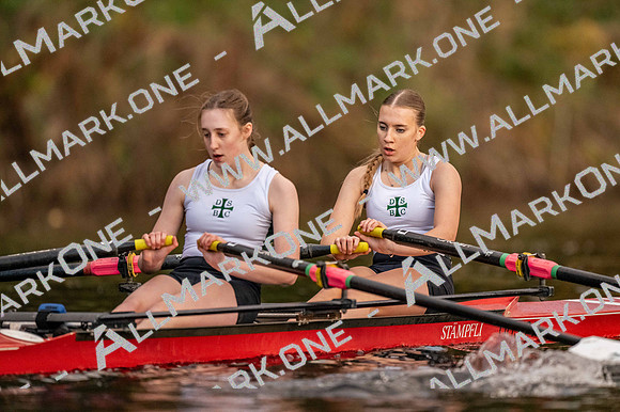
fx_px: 10329
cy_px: 206
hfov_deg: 3.4
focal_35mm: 600
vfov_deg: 2.3
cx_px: 310
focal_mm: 600
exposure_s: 1/2500
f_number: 4
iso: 5000
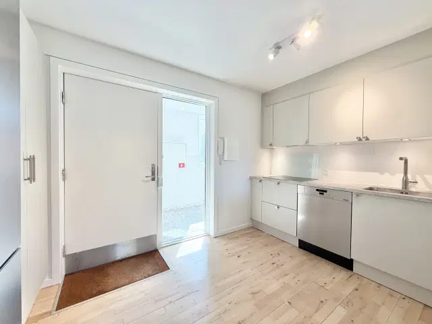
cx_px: 216
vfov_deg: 85.7
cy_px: 162
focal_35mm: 14
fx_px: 175
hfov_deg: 102.1
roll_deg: +0.2
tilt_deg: -1.4
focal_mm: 2.22
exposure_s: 1/100
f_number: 2.2
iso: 80
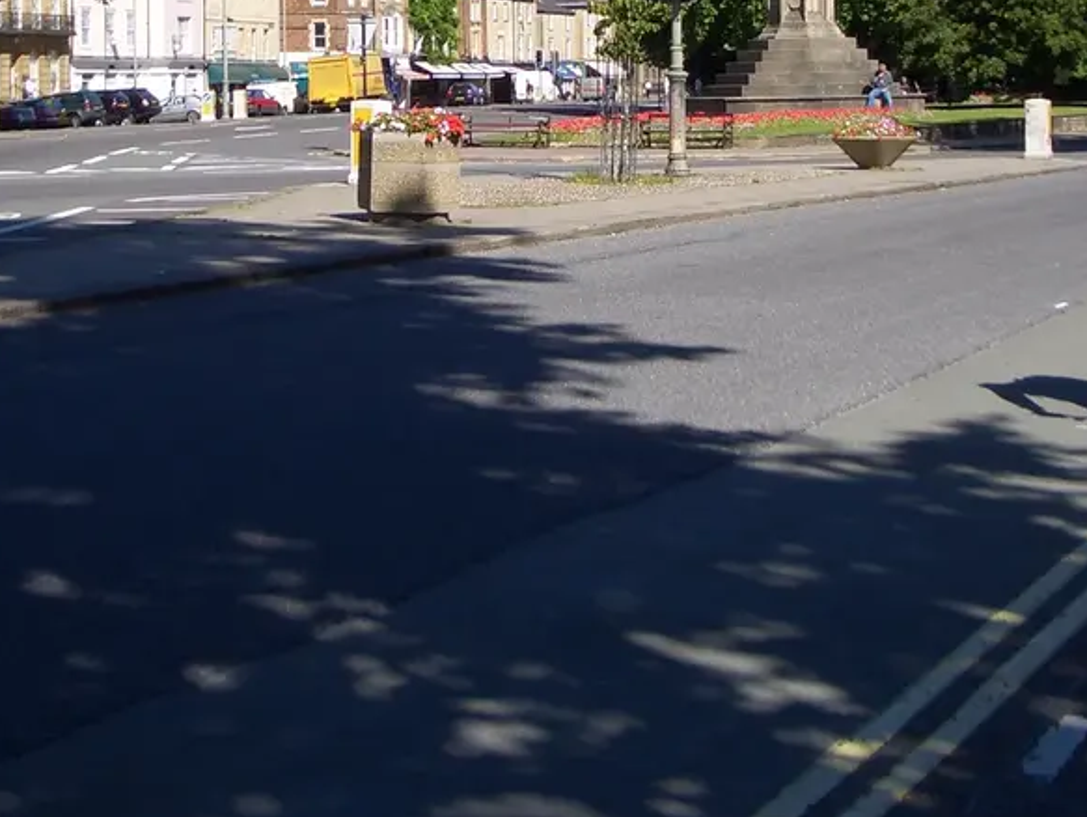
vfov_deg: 19.8
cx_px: 546
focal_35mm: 72
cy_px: -19
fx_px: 2262
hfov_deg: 27.0
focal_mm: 5.8
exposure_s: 1/400
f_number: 4.3
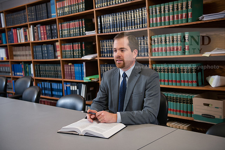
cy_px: 75
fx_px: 275
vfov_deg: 30.5
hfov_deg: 44.5
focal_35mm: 44
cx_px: 112
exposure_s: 1/160
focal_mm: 44
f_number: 3.2
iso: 800
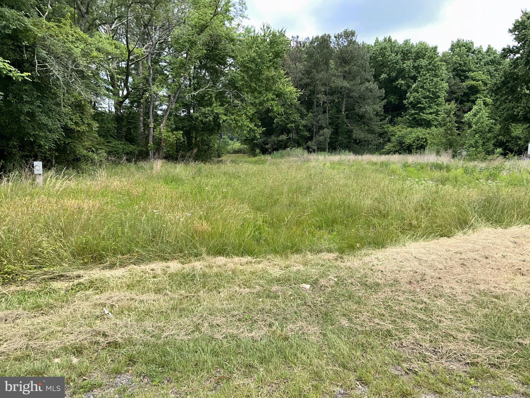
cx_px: 265
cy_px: 199
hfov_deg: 67.3
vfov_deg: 53.1
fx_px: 398
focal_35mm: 26
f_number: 1.5
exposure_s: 1/1252
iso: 40
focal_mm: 5.7
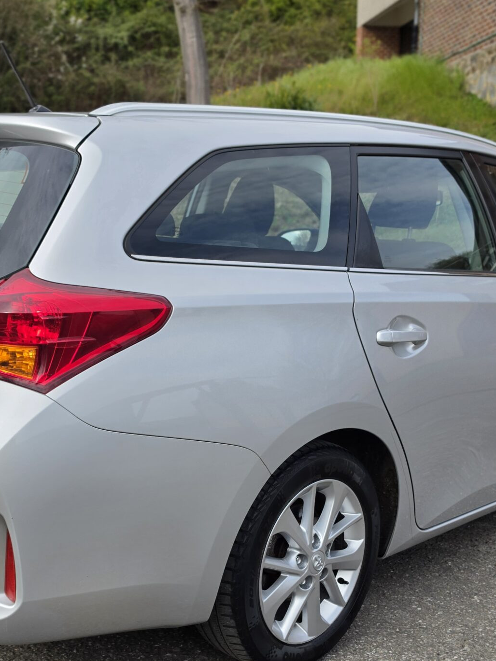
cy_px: 443
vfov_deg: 43.2
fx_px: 821
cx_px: 177
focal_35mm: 43
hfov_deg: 33.4
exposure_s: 1/2866
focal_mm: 6.5
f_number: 1.4
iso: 64
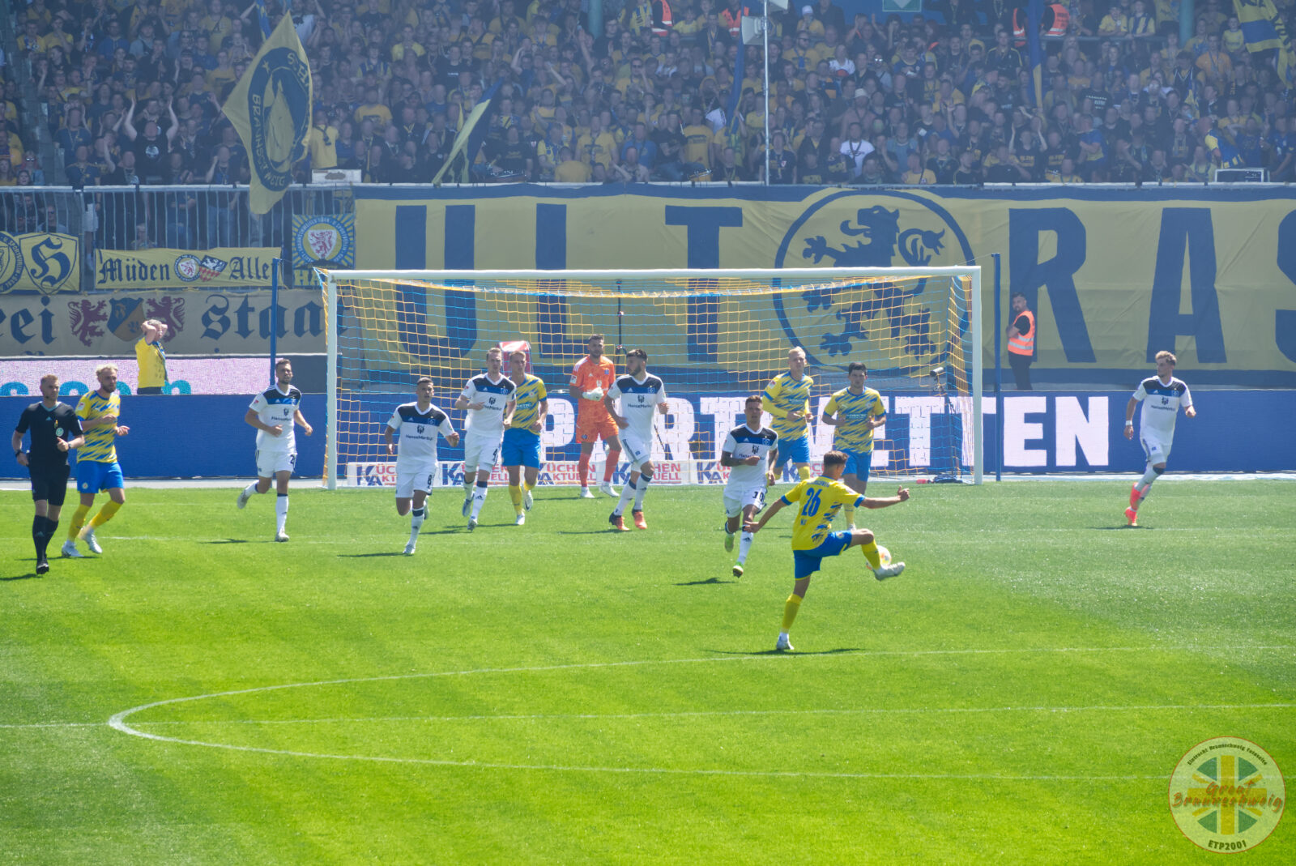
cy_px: 433
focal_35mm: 361
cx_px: 648
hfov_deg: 5.7
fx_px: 13004
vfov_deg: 3.8
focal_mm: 132.2
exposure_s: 1/250
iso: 200
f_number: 8
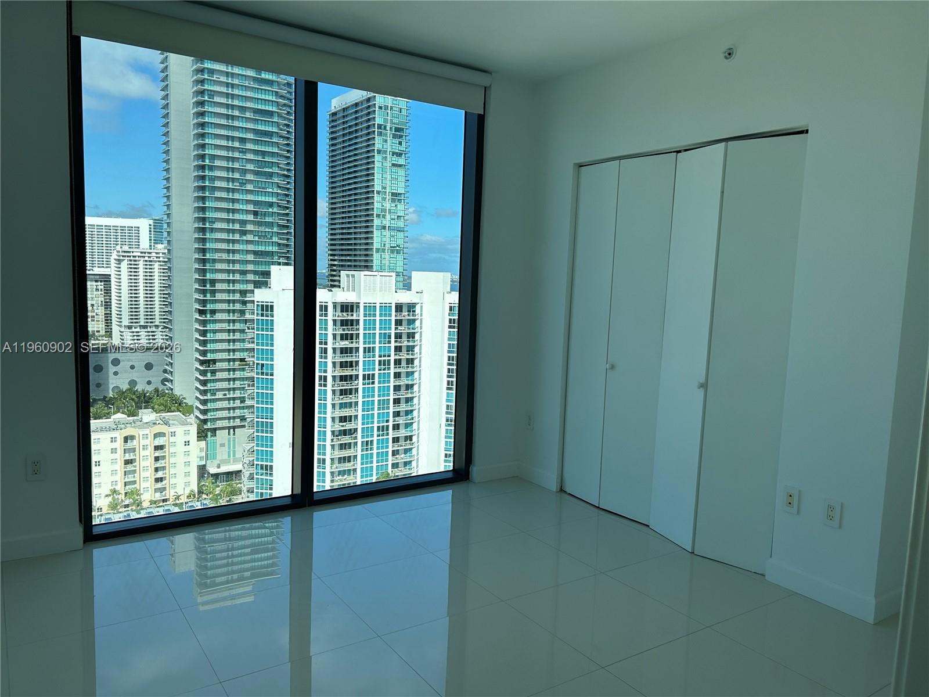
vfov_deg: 53.1
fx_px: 698
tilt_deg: -6.0
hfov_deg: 67.3
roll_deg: -0.6
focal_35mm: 26
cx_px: 464
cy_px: 348
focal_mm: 5.7
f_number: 1.5
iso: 50
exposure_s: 1/3257
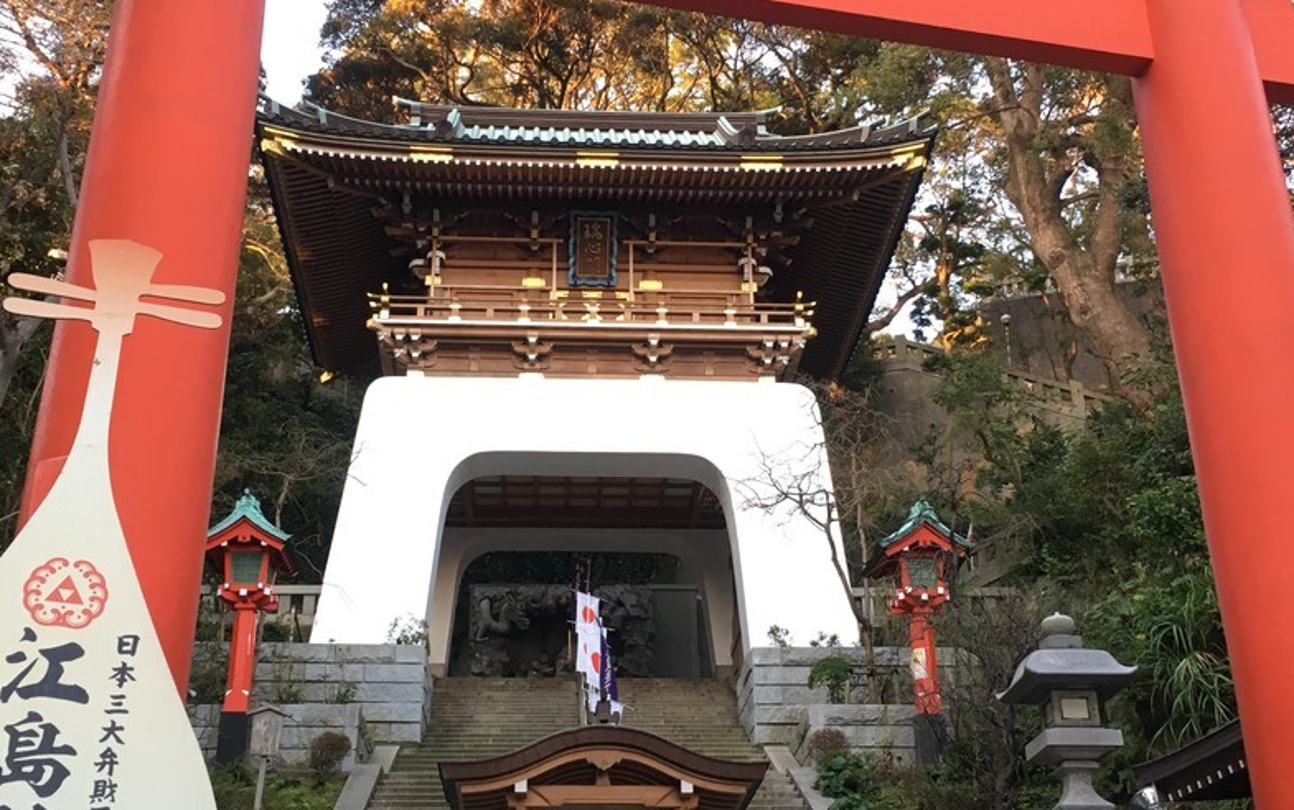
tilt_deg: +25.8
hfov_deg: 42.6
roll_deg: +0.9
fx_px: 1658
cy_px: 406
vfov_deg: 27.4
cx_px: 626
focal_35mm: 47
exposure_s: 1/30
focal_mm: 4.15
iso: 32
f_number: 2.2
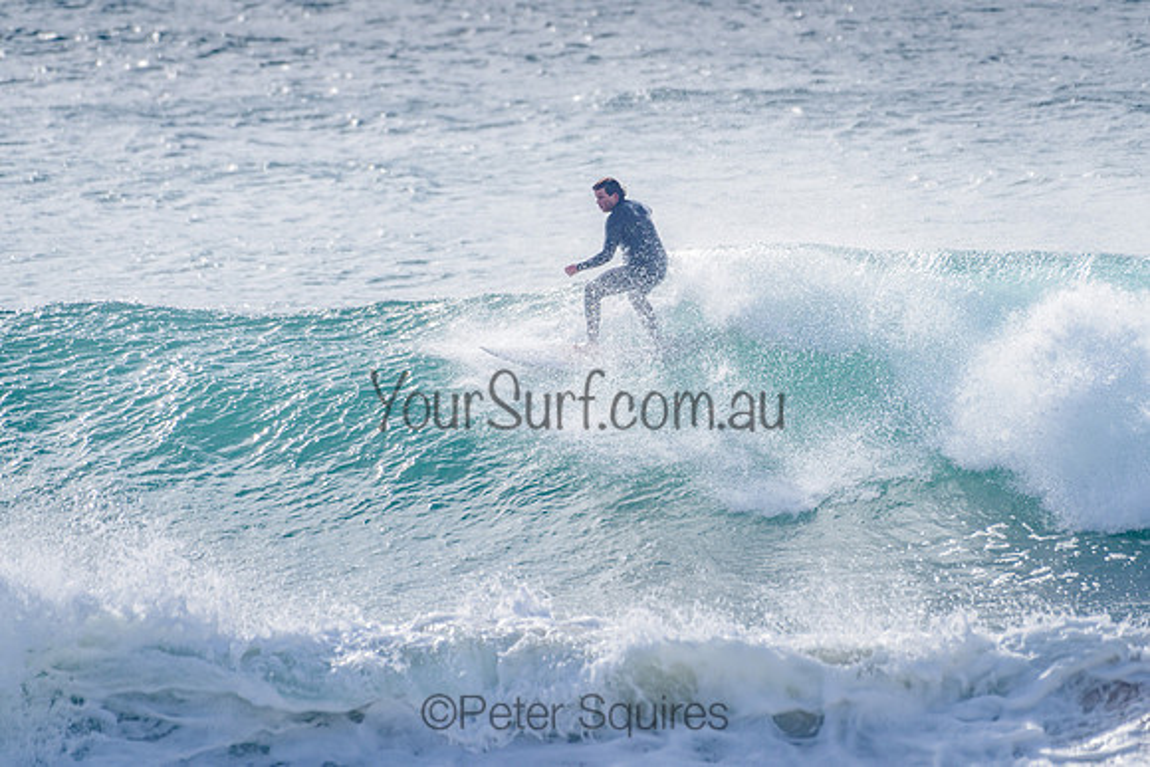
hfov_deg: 3.4
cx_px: 572
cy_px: 297
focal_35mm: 612
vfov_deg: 2.2
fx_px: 19559
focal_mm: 500
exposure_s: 1/2000
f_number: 5.6
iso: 100
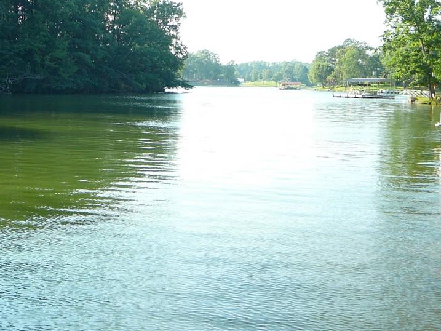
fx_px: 637
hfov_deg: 37.9
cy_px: 124
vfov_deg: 29.0
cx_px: 163
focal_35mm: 50
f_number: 2.8
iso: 80
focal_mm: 5.2
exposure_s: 1/250
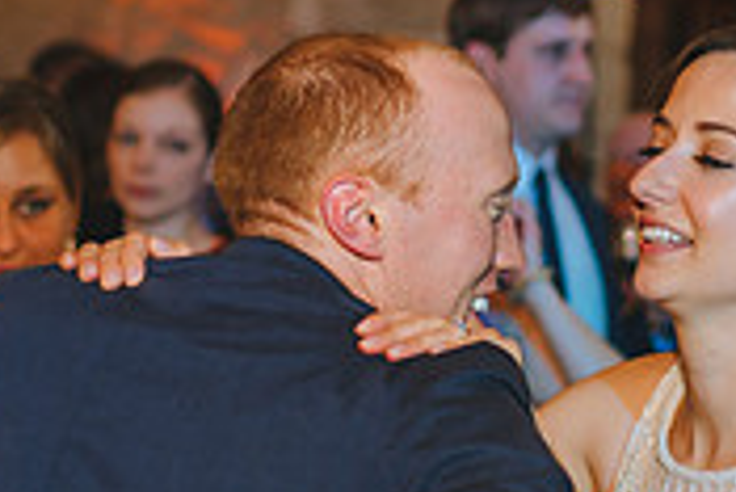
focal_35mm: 116
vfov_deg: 11.8
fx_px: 2373
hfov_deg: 17.3
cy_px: 389
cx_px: 719
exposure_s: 1/200
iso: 640
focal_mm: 35
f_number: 2
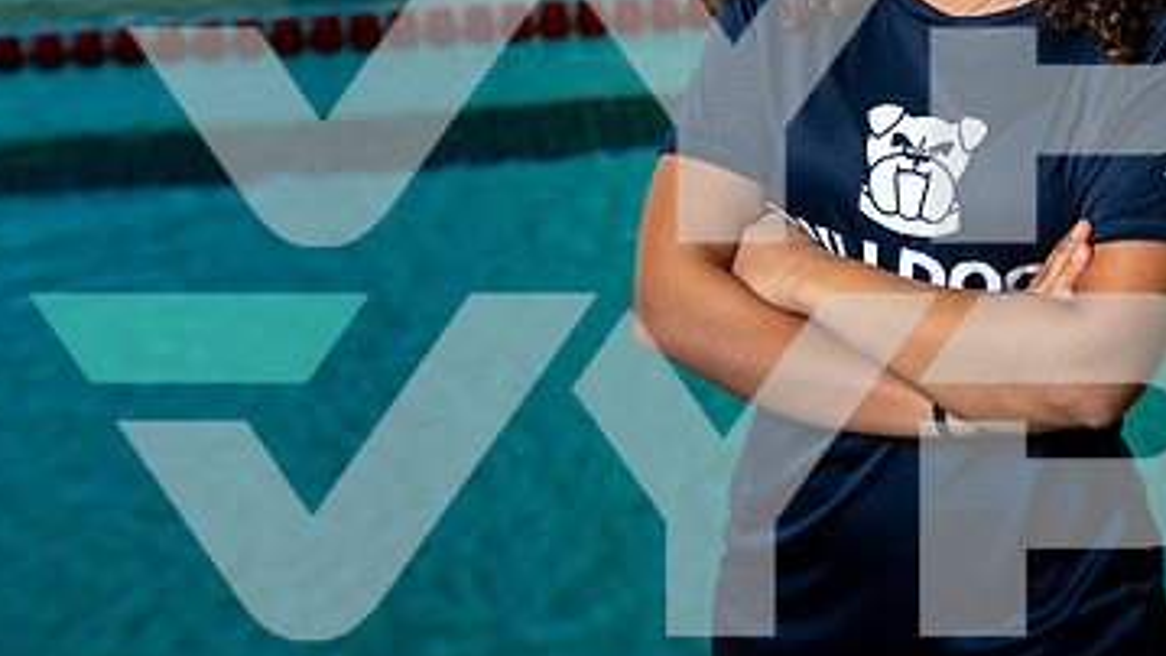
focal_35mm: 110
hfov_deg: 19.3
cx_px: 867
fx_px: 3401
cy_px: 73
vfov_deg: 11.0
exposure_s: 1/250
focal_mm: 65
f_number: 4.5
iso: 200
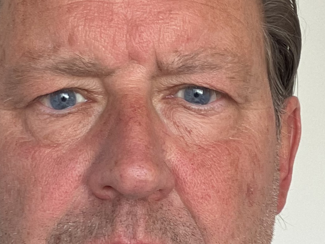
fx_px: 892
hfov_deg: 20.6
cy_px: 162
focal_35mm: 95
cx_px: 116
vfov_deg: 15.5
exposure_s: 1/100
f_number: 2.2
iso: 50
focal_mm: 2.87
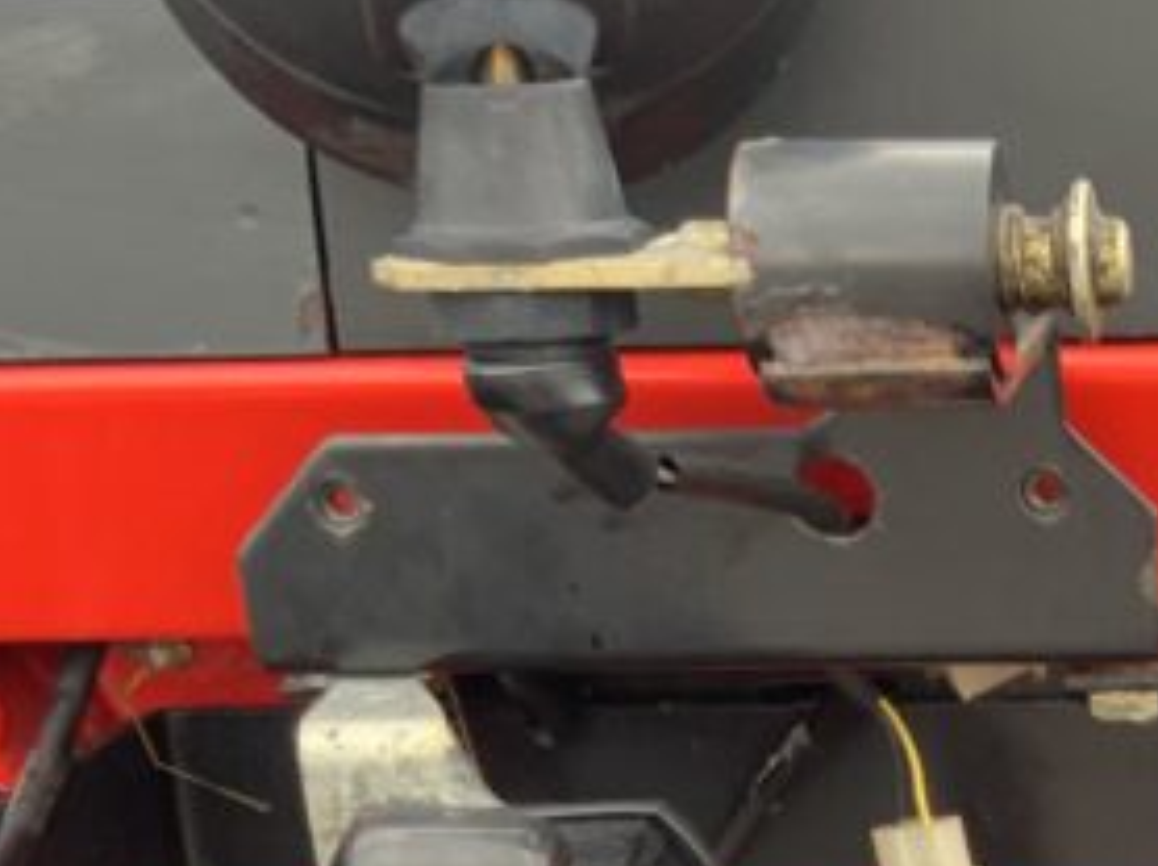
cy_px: 1382
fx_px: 3576
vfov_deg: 12.9
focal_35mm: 107
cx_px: 1491
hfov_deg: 17.3
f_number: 1.8
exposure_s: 1/122
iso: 40
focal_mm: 3
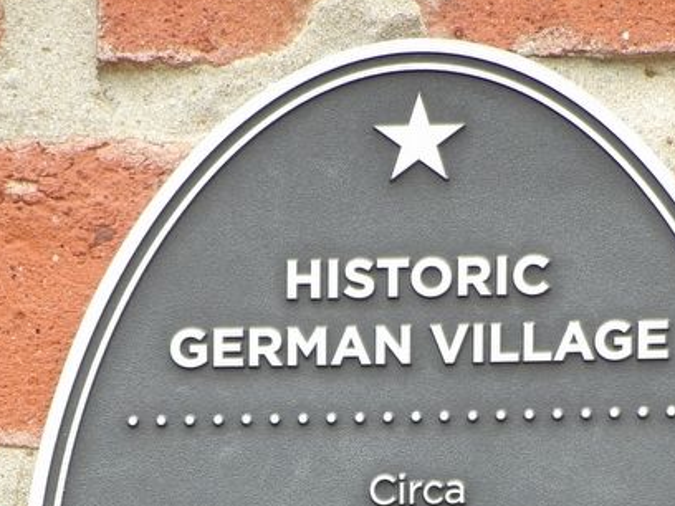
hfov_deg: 1.2
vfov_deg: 0.9
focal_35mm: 1662
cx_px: 424
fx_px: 32408
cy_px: 610
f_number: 4.8
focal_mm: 152.1
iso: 162
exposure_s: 1/100
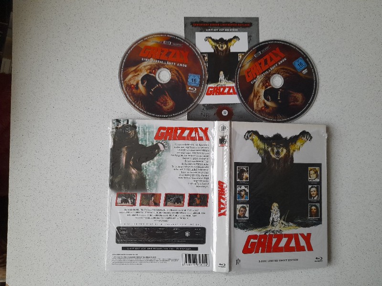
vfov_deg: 54.9
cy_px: 143
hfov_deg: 69.4
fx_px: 276
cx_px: 191
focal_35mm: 25
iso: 400
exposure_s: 1/60
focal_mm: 4.6
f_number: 2
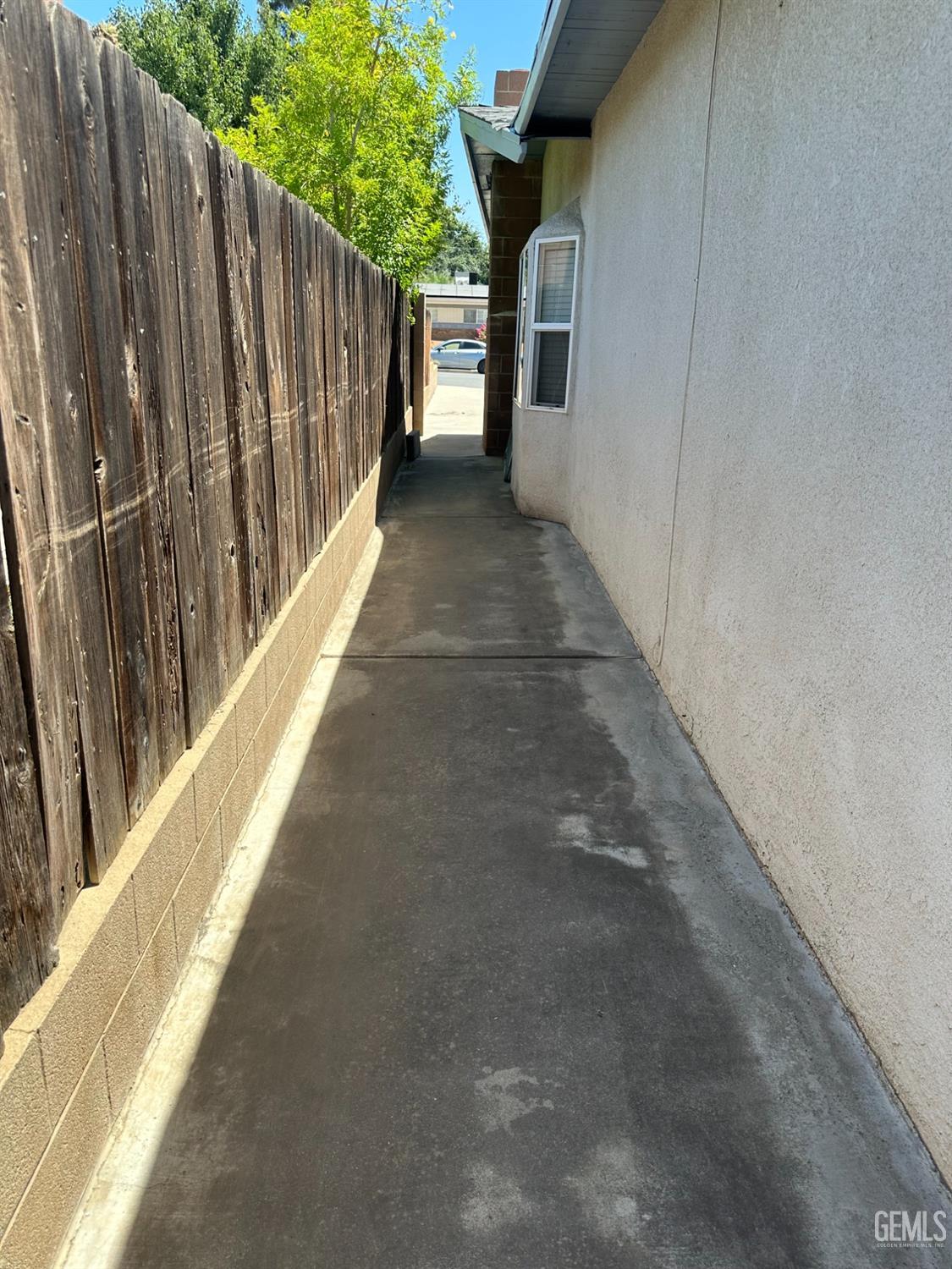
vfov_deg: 71.6
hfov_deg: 56.8
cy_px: 634
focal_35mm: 24
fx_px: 880
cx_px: 476
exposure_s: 1/1289
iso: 80
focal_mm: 6.86
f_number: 1.78
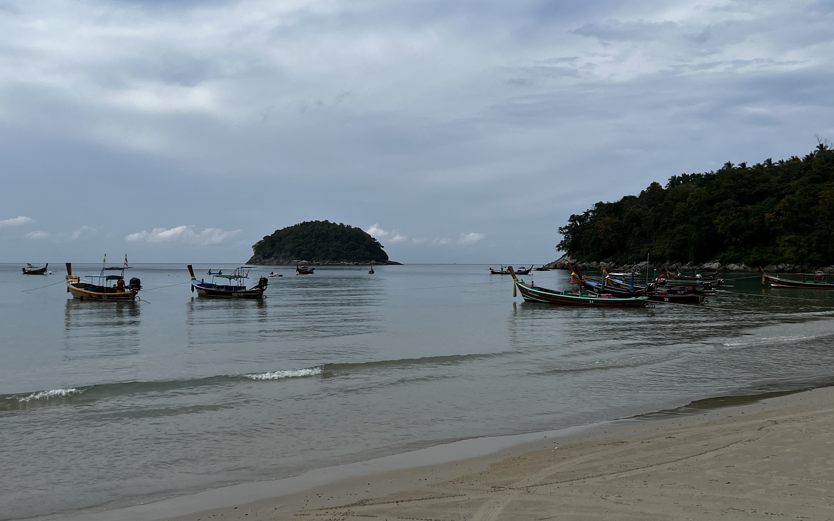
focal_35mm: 38
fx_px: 864
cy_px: 212
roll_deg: +0.1
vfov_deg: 33.5
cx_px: 414
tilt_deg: +2.4
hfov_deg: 51.5
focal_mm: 5.7
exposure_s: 1/8696
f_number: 1.5
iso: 50
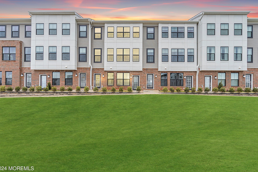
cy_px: 85
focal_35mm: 17
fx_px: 122
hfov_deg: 93.3
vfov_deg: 70.4
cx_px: 128
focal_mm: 16
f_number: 8
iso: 200
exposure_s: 1/50
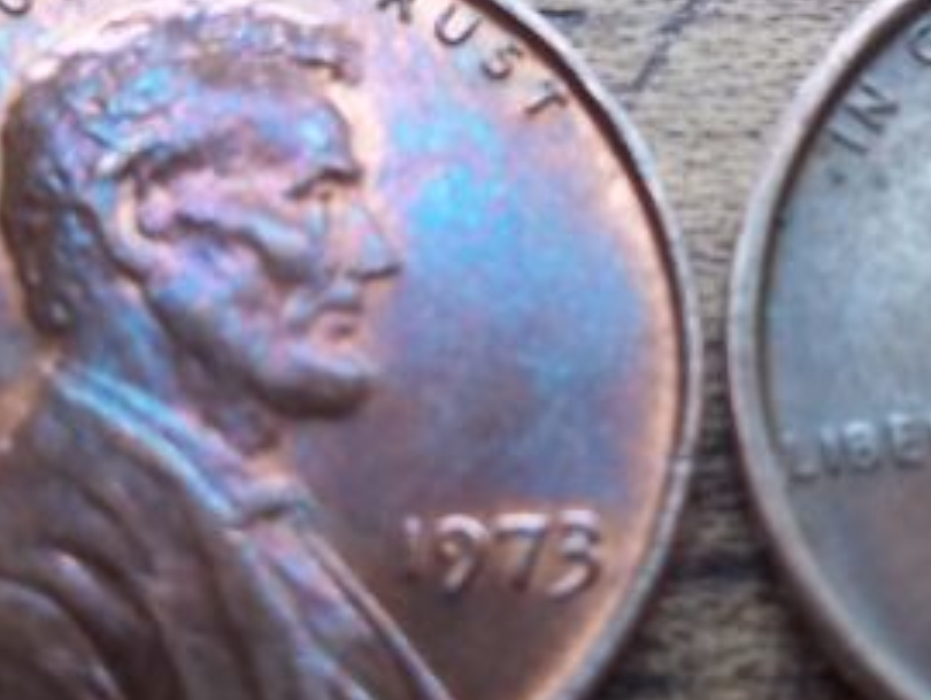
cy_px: 293
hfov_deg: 24.2
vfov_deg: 18.4
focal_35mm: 80
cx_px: 669
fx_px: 2154
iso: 80
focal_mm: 6.5
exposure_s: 1/60
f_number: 3.1
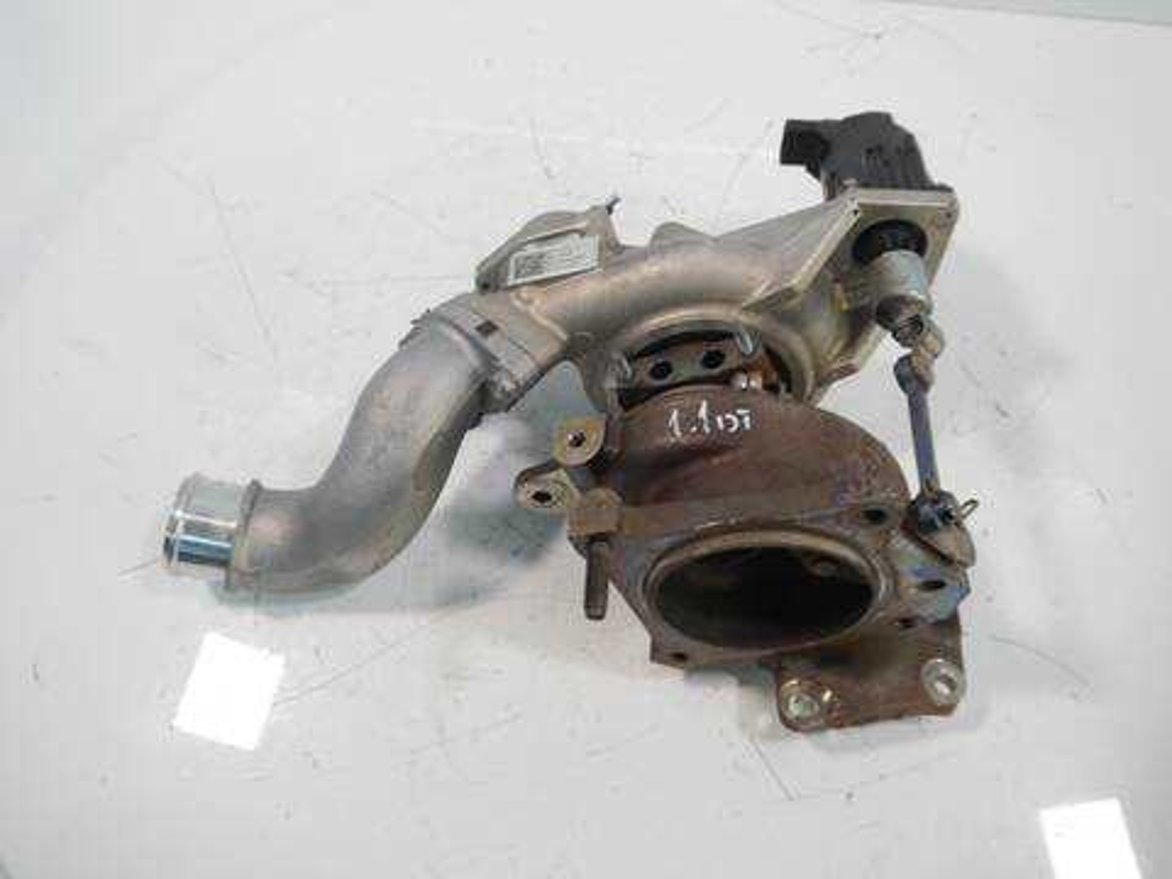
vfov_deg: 49.7
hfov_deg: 63.4
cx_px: 586
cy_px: 440
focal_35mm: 28
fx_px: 948
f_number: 3.5
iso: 400
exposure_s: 1/60
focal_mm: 14
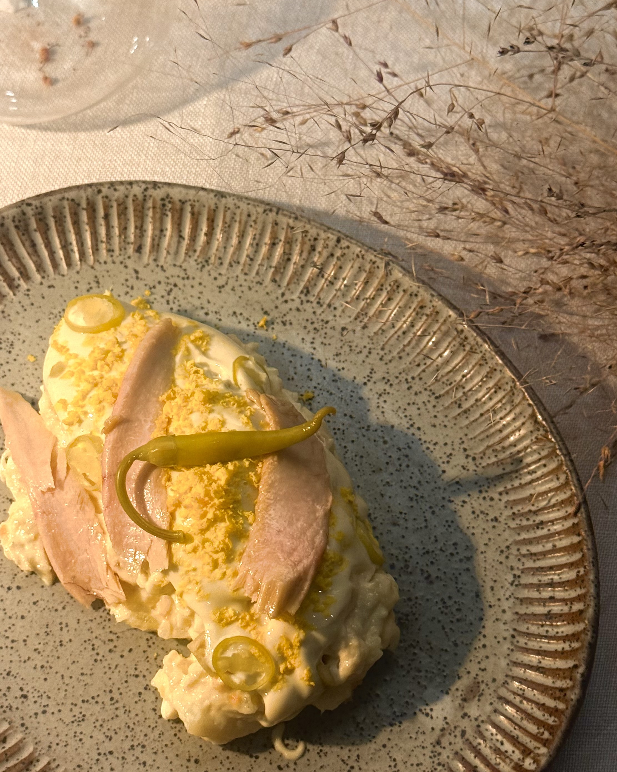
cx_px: 313
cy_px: 424
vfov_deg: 27.9
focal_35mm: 68
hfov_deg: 22.5
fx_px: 1552
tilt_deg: -62.6
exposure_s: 1/60
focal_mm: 6.76
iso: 160
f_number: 1.78
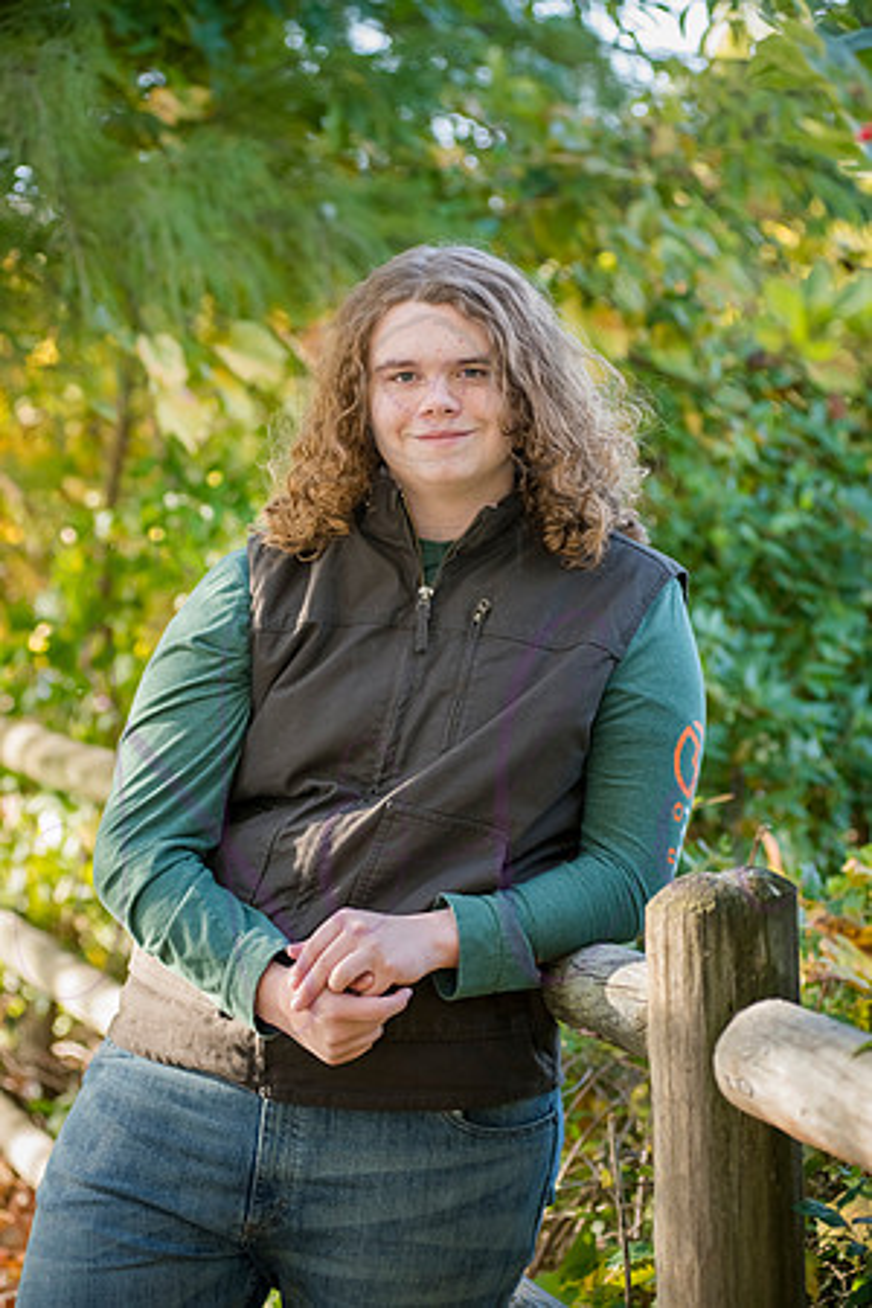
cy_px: 654
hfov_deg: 15.9
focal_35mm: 86
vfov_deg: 23.6
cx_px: 436
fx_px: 3124
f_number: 4
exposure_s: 1/320
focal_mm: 86
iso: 640
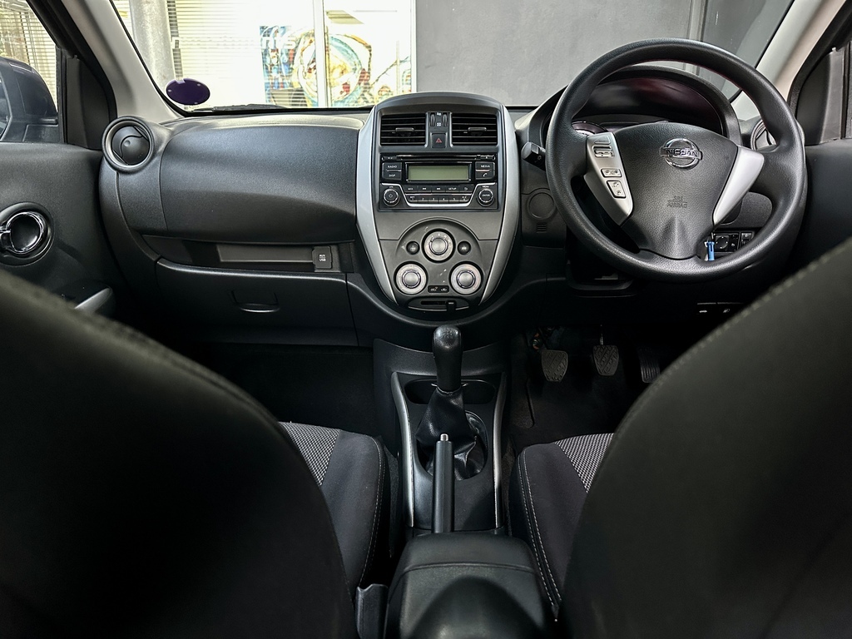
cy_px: 320
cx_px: 426
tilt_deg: -18.4
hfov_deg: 71.6
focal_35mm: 24
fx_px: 591
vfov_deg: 56.8
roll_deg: -0.2
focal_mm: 6.86
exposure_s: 1/30
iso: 1250
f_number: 1.78
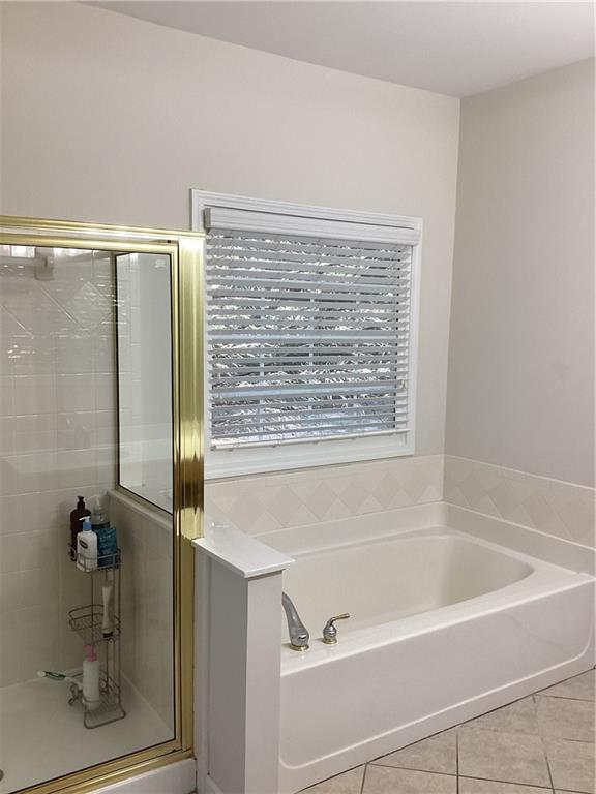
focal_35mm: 31
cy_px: 397
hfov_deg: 45.4
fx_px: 712
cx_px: 298
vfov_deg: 58.4
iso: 50
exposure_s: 1/60
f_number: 2.4
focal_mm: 3.3
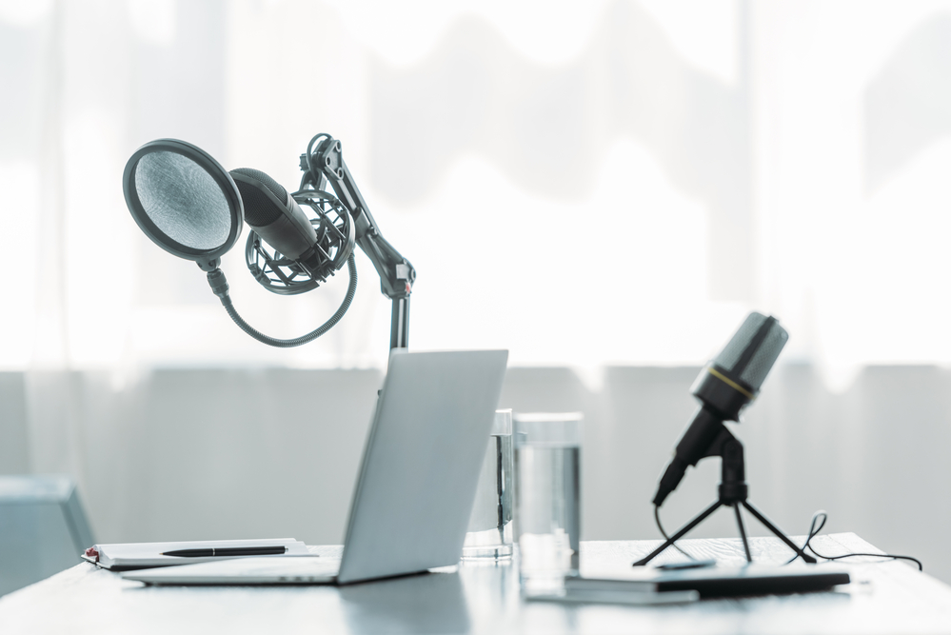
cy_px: 318
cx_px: 476
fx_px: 4625
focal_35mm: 175
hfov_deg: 11.7
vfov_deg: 7.9
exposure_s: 1/200
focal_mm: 175
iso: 250
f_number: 4
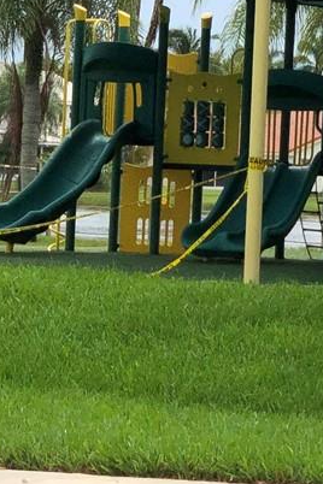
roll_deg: -1.5
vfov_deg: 9.5
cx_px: 429
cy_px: -1
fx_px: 2893
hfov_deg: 6.3
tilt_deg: +2.5
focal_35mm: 215
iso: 16
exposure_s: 1/2315
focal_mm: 6
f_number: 2.4
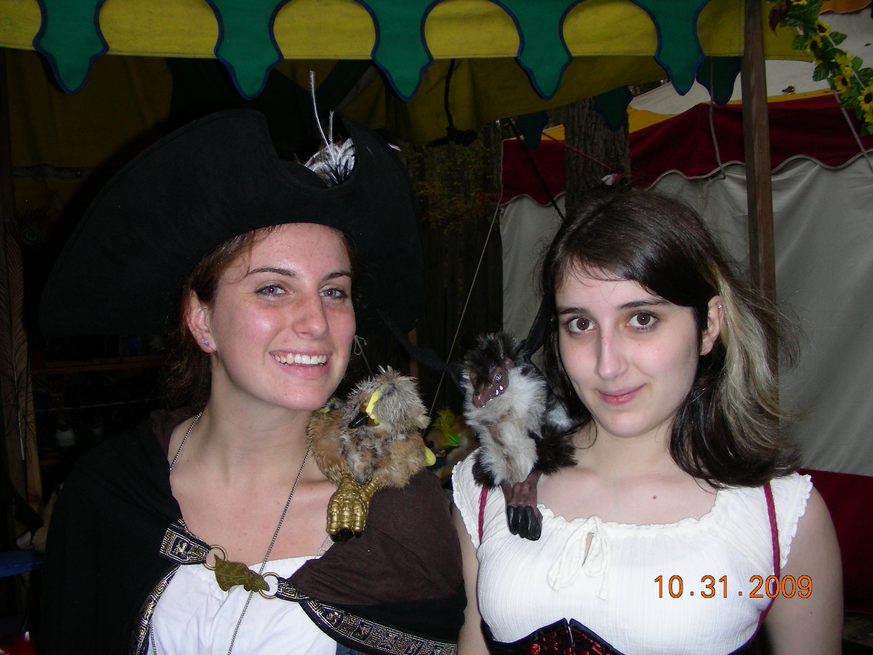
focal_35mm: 38
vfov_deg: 37.7
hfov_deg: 49.0
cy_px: 328
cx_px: 436
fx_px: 958
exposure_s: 1/60.1
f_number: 3.5
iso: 50
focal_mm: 6.3
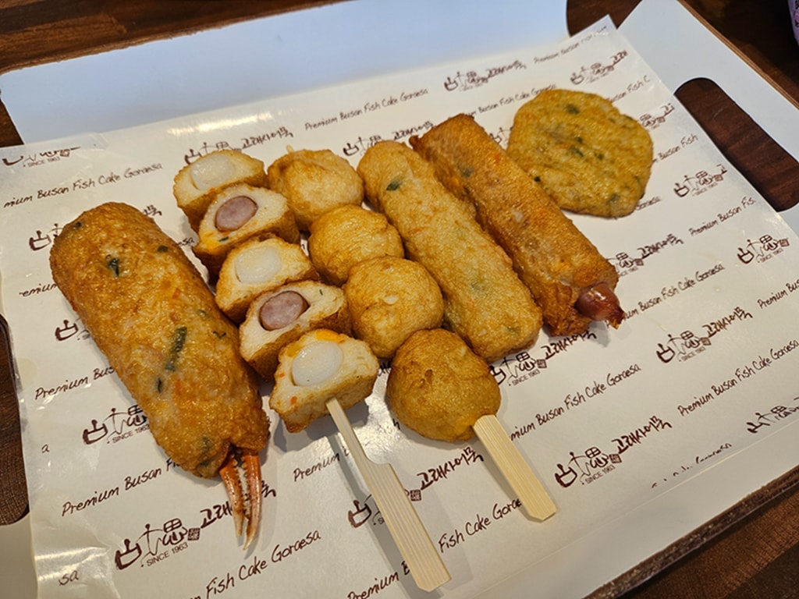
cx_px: 400
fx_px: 531
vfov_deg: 58.9
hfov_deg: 73.9
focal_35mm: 23
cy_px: 300
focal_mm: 5.4
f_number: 1.8
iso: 40
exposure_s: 1/120
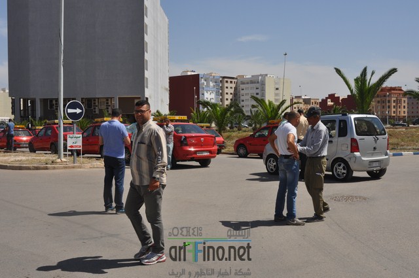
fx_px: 488
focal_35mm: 42
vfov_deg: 31.8
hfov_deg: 46.5
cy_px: 139
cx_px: 210
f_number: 9
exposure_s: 1/400
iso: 200
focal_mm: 28
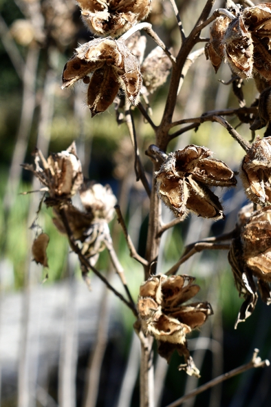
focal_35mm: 117
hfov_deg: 11.7
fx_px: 1320
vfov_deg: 17.5
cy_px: 143
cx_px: 189
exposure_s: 1/250
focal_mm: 45
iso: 220
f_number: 8
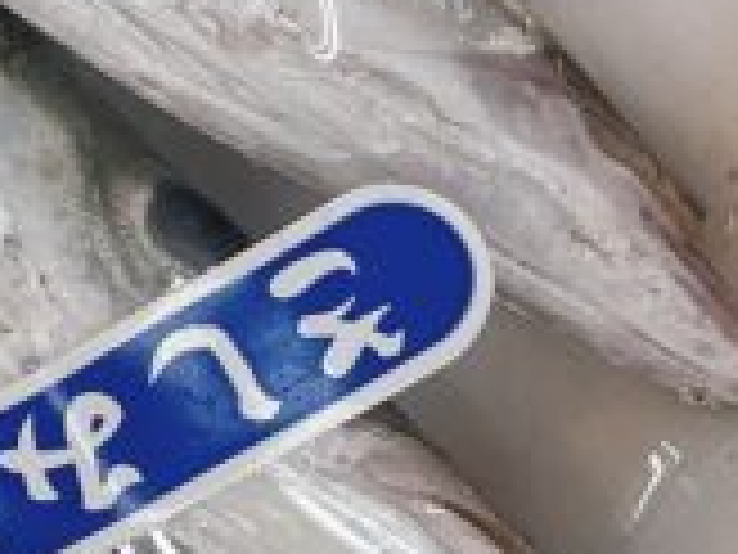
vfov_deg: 9.7
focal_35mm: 152
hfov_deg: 11.8
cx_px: -657
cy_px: 45
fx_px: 3241
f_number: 1.6
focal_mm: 5.96
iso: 64
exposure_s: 1/120
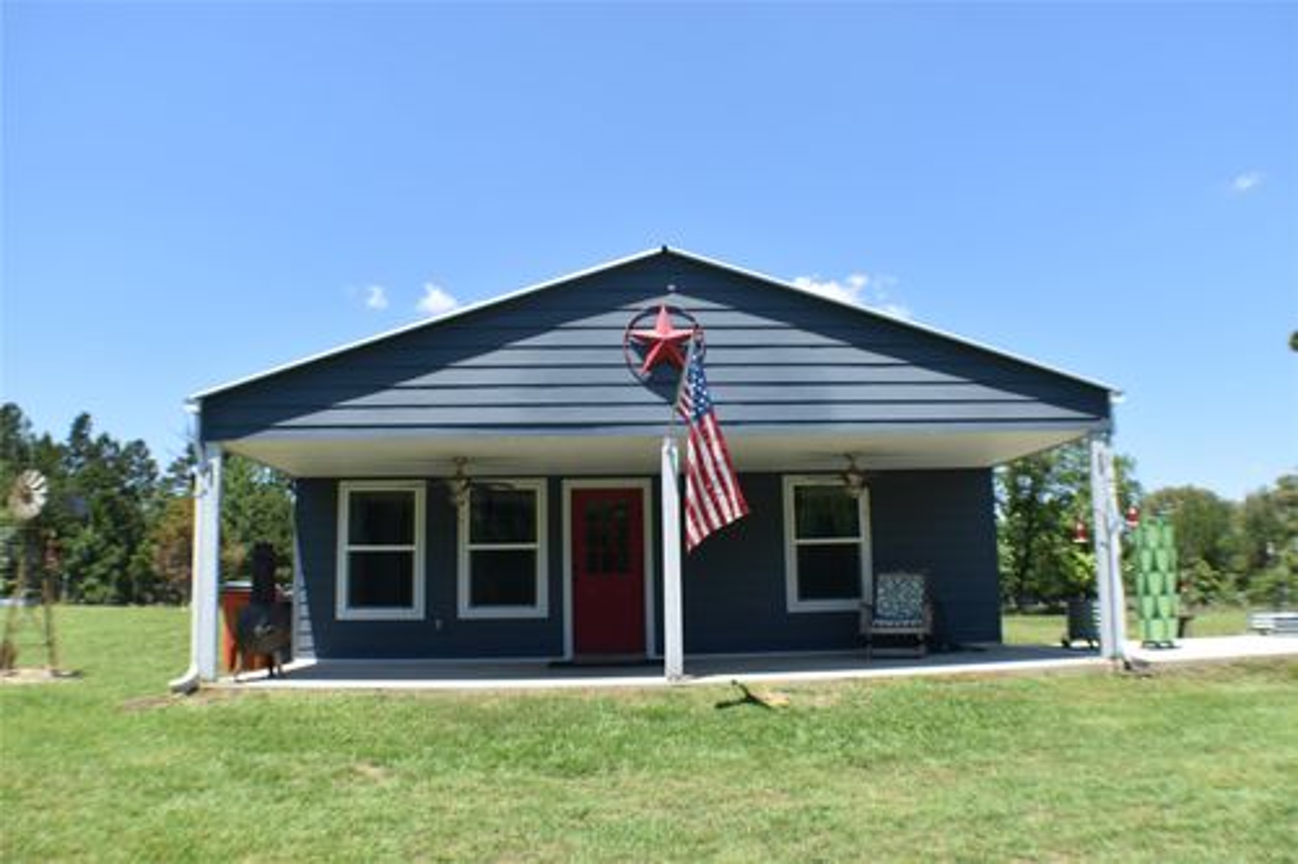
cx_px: 649
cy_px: 432
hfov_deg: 55.1
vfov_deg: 38.3
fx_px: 1243
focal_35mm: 34
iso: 125
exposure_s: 1/250
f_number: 8
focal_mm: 23
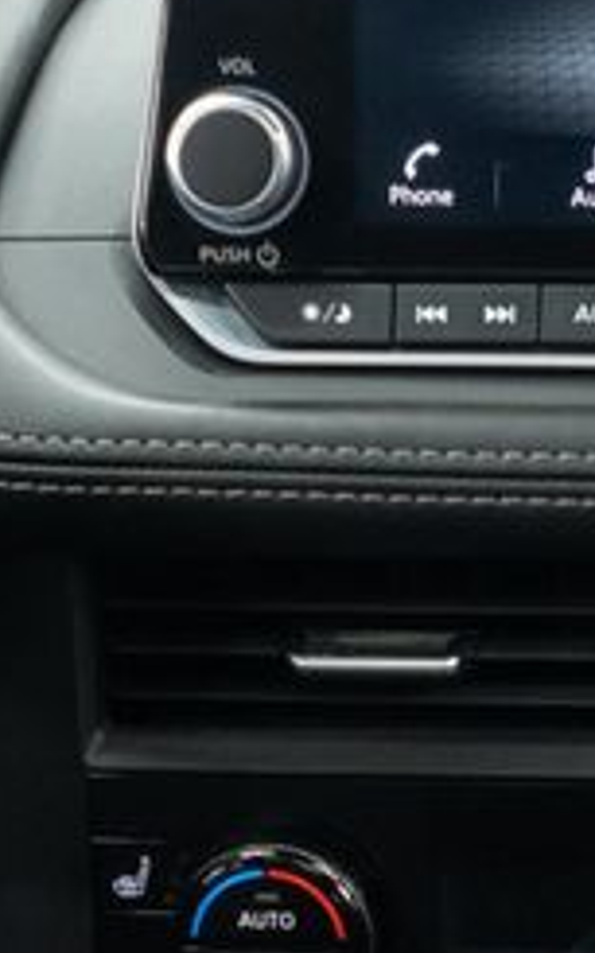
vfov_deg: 12.3
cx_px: 852
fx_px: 4361
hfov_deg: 7.7
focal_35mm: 168
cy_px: 1062
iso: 500
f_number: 3.2
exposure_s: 1/40
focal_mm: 28
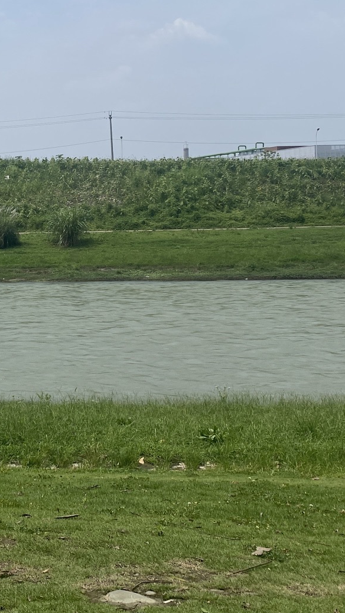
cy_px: 208
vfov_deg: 37.5
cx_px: 2
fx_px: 894
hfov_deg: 21.1
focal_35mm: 55
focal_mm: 4.25
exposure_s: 1/5747
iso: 32
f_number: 1.8
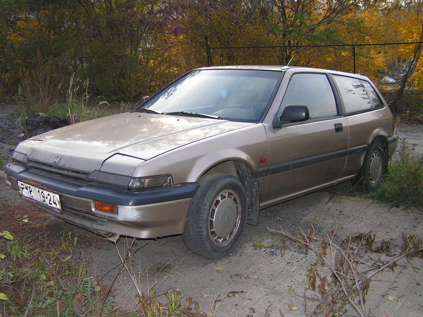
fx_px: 464
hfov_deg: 49.0
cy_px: 158
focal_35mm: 38
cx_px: 212
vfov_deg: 37.7
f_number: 2.8
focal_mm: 6.3
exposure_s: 1/400
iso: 80
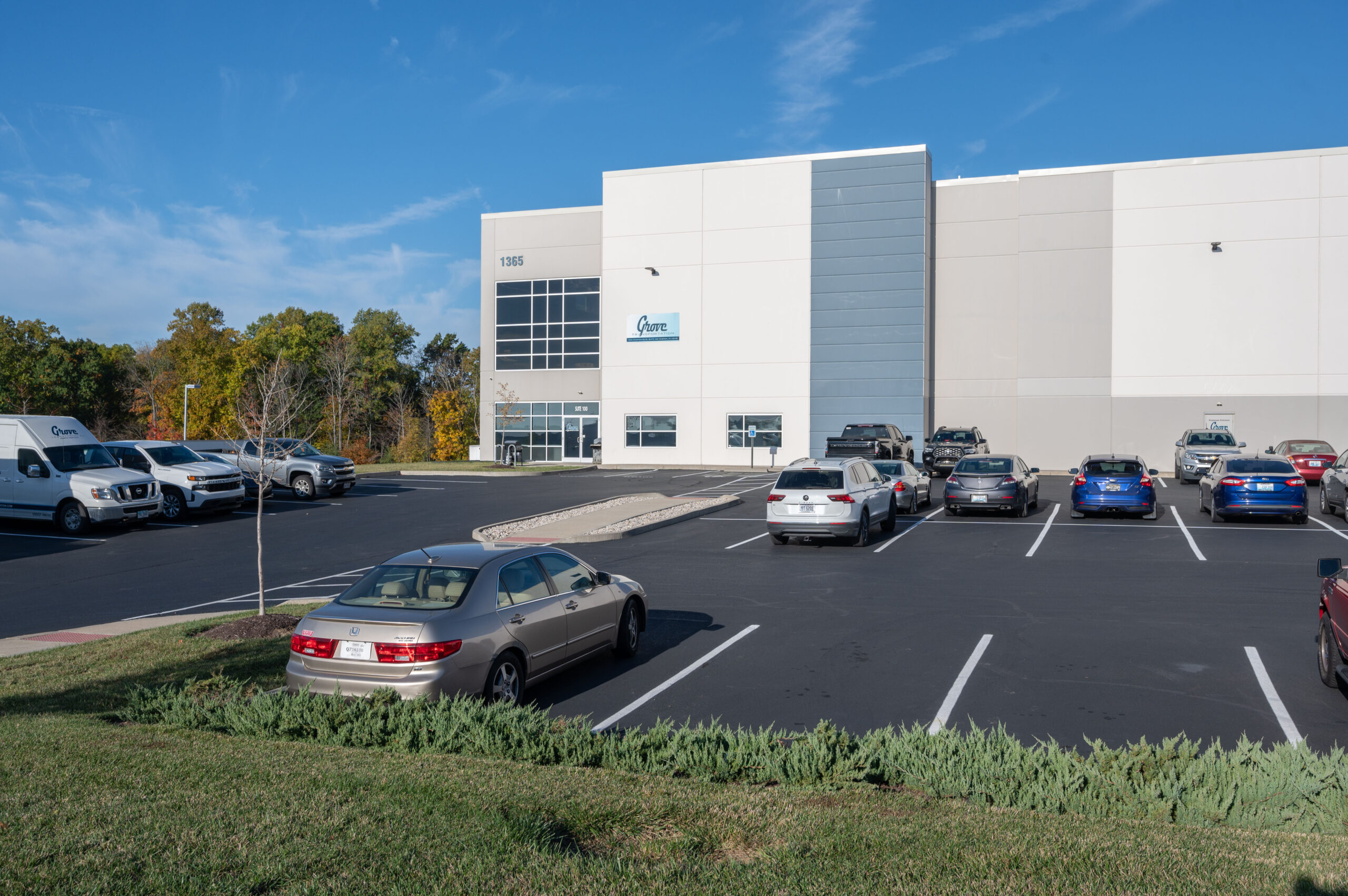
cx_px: 674
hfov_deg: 62.8
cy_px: 448
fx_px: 1104
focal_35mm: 30
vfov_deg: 44.2
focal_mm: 29.5
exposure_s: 1/500
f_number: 9
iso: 125
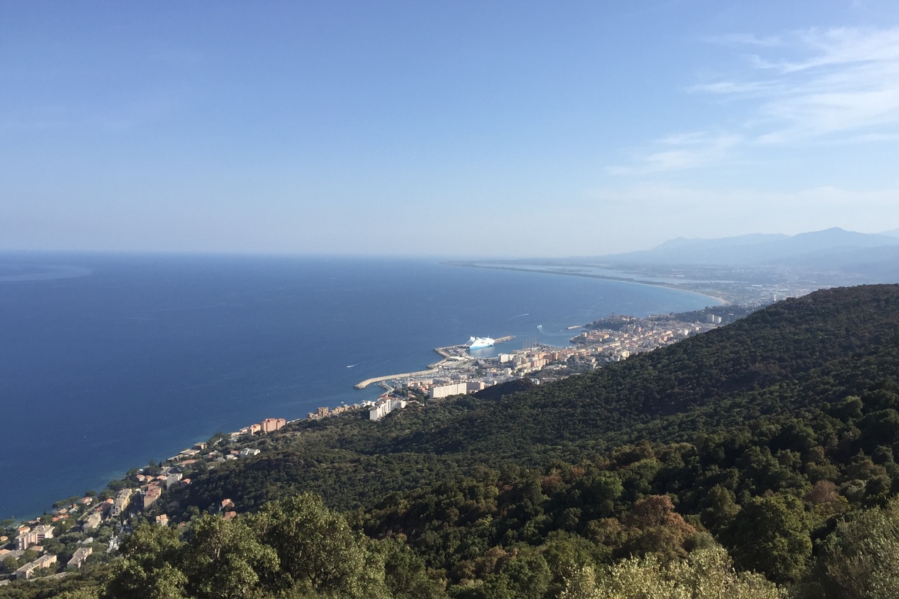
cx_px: 452
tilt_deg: -3.8
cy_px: 312
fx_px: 774
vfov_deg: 42.3
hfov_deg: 60.3
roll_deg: -0.9
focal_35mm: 31
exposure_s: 1/1799
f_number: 2.2
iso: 32
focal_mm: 4.15
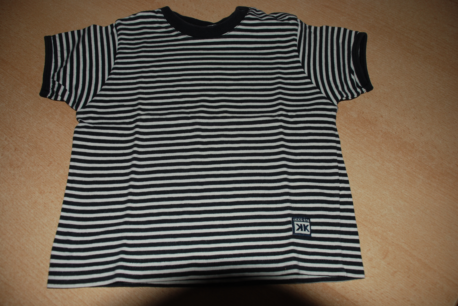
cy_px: 153
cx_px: 229
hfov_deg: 61.9
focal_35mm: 30
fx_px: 382
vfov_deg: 43.7
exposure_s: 1/60
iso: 200
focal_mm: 20
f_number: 3.8
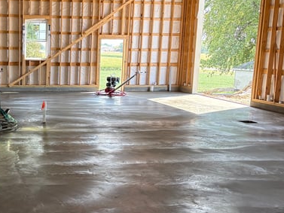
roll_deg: -0.2
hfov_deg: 34.5
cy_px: 122
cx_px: 38
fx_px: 435
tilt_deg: -8.1
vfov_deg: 27.5
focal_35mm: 53
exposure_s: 1/241
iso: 100
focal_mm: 5.96
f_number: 1.6
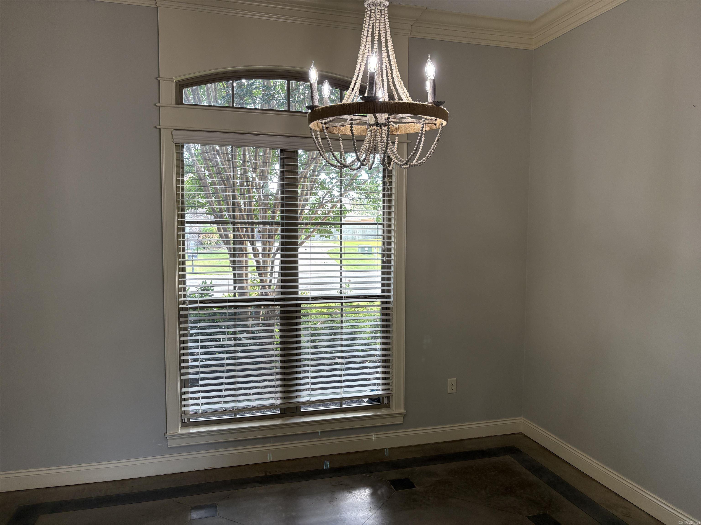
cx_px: 350
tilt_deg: -3.0
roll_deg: -0.2
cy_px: 262
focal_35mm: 26
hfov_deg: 67.3
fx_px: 527
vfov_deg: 53.1
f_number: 1.6
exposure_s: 1/122
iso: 125
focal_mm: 5.96
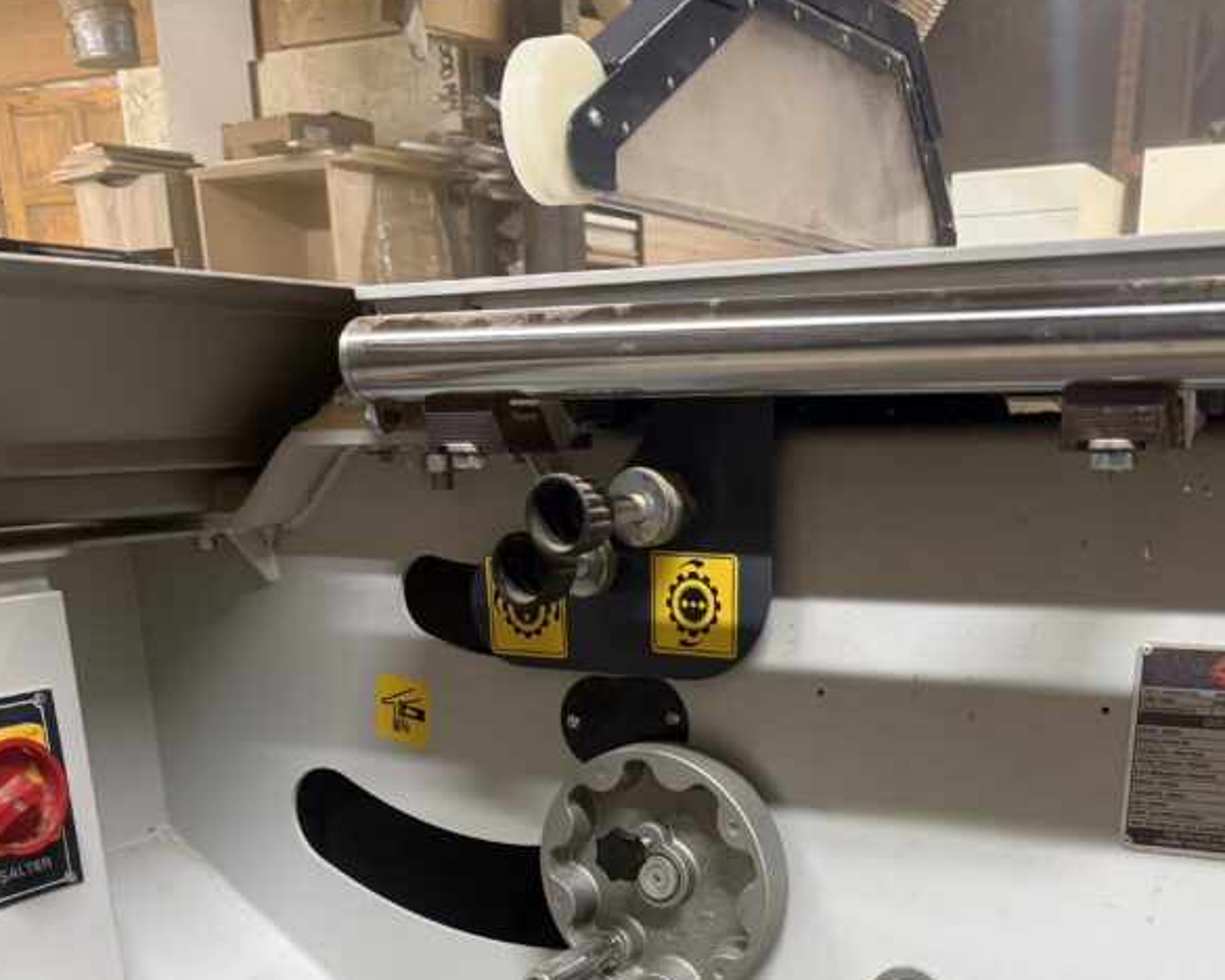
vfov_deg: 32.6
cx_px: 727
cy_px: 1043
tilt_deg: -21.9
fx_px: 1486
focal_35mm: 41
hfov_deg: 44.6
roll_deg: +0.0
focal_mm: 6.76
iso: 250
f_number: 1.78
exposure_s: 1/50
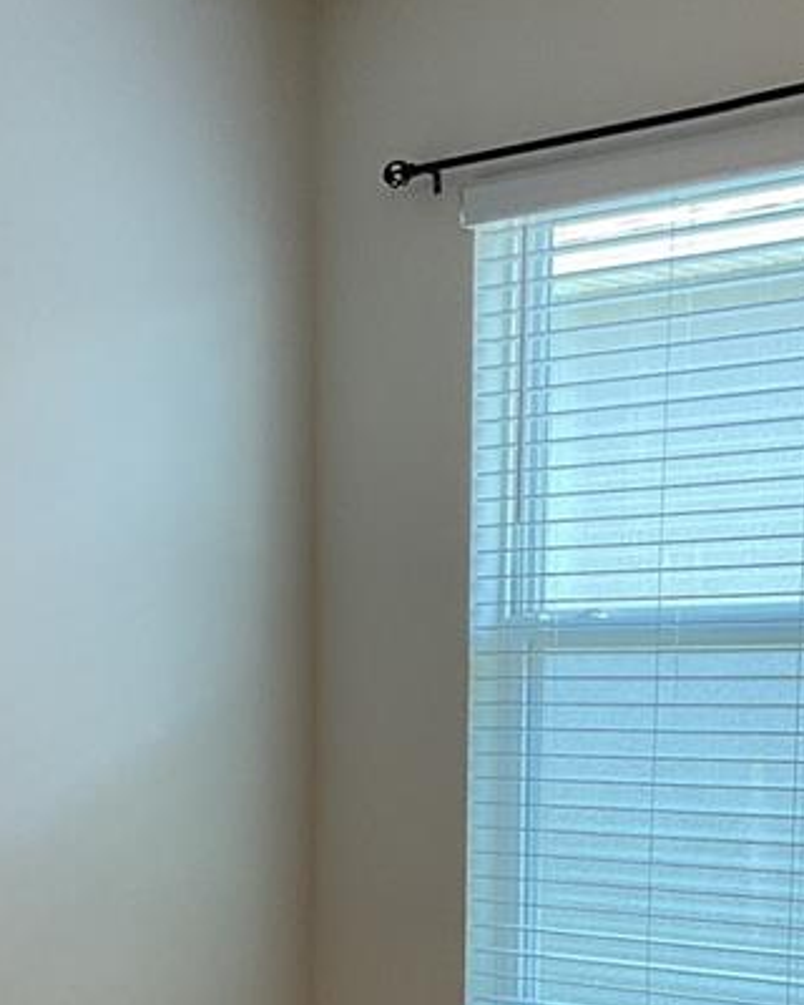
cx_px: 261
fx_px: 2528
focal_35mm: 85
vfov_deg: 21.4
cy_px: 1085
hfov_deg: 18.0
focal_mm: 3
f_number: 1.8
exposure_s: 1/60
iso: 50
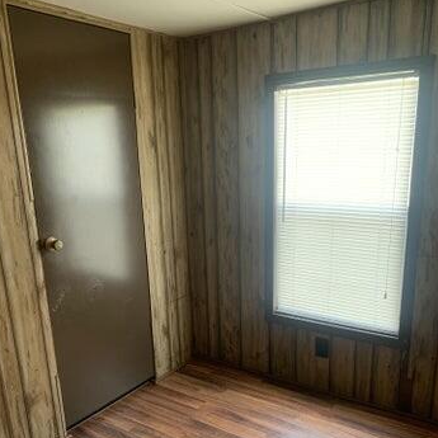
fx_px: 458
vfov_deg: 50.5
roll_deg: +1.5
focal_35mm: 32
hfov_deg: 51.1
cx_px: 222
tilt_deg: -16.2
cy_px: 279
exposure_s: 1/73
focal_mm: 4.25
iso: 100
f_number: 1.8
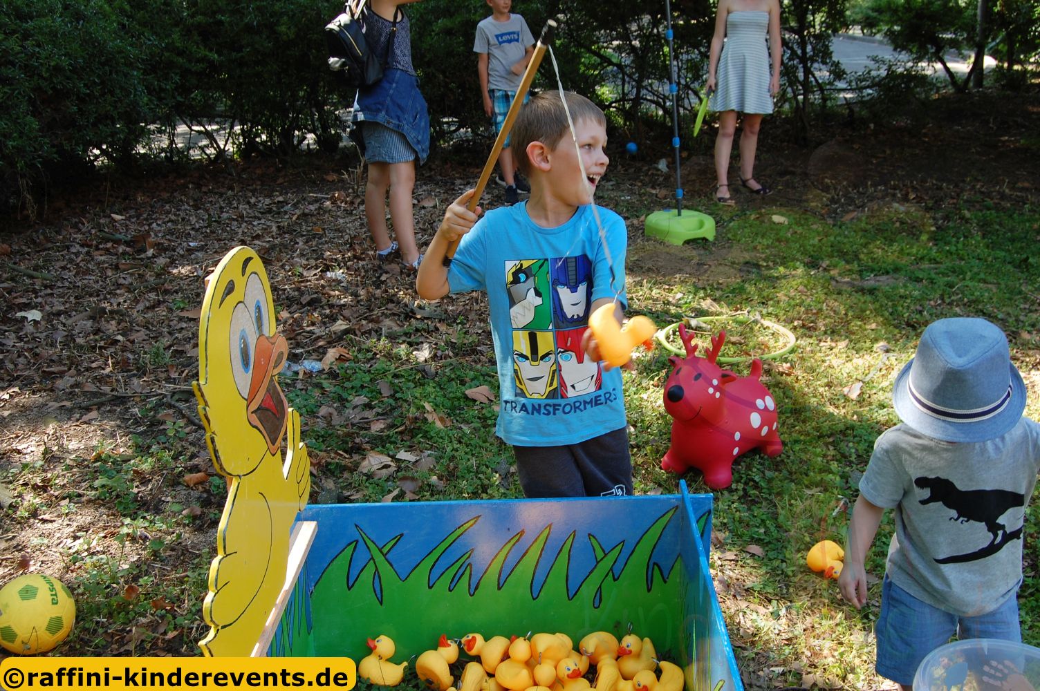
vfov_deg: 38.3
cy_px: 346
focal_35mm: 34
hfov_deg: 55.1
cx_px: 520
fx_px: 996
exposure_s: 1/60
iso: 250
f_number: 8
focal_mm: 23
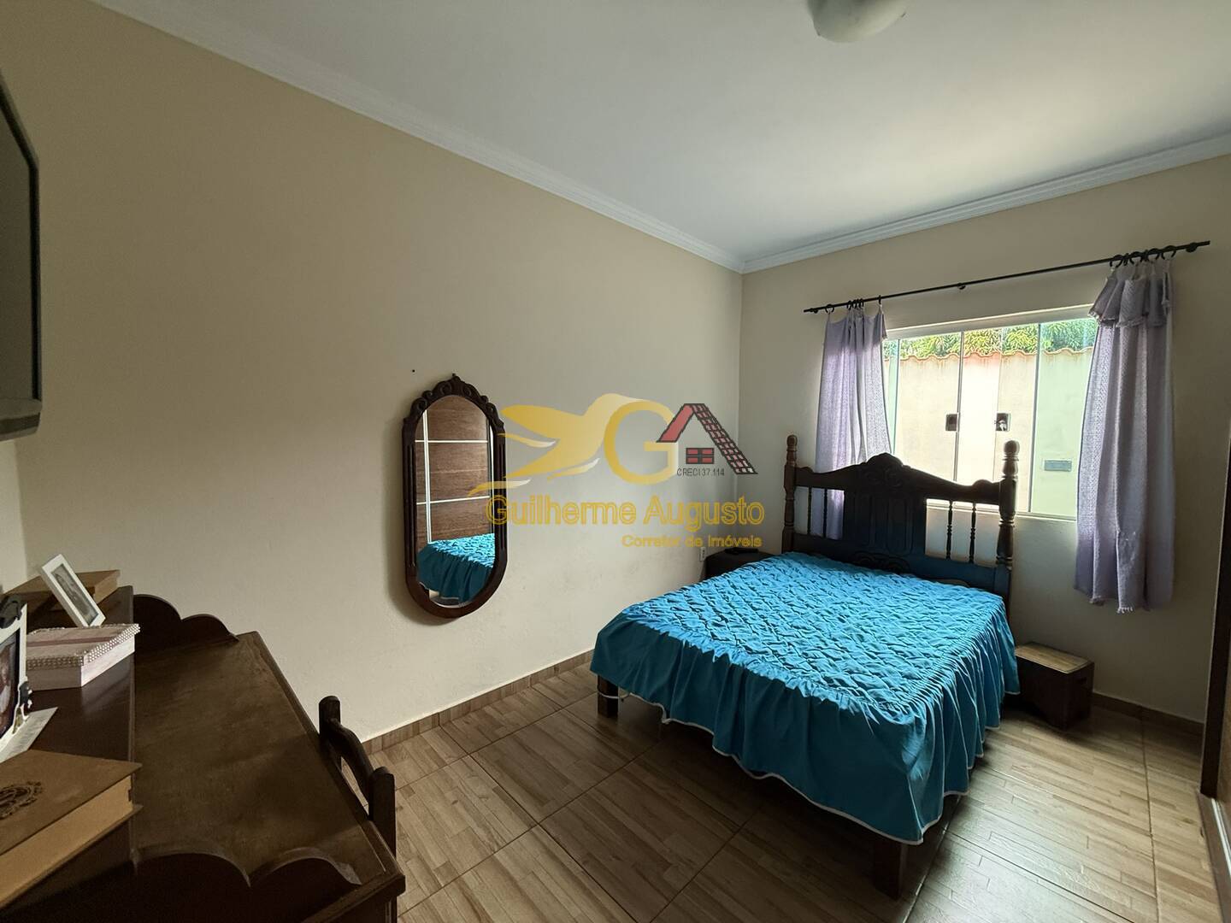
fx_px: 498
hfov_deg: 102.1
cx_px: 616
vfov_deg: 85.7
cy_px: 462
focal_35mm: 14
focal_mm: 2.22
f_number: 2.2
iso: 250
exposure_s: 1/60
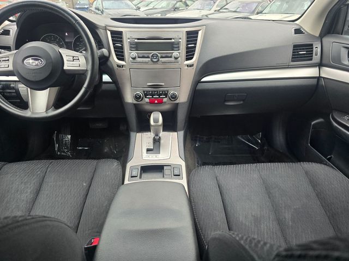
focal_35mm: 23
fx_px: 232
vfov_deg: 58.9
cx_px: 174
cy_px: 130
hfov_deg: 73.9
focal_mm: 6.3
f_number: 1.7
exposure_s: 1/120
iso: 200
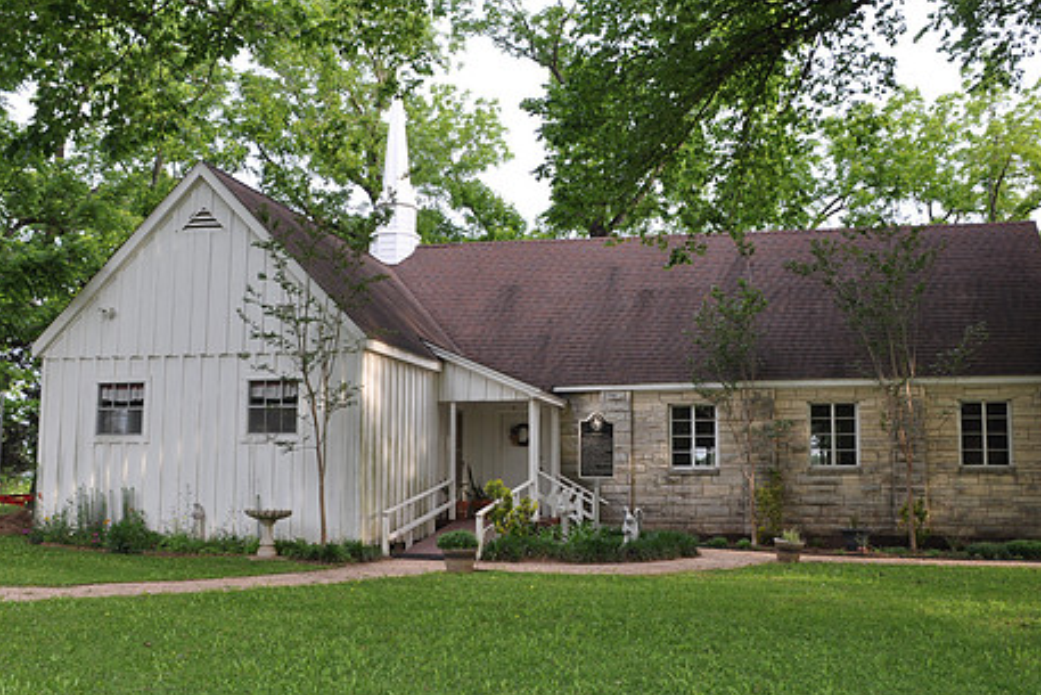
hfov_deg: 50.6
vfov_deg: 35.1
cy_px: 345
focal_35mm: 38
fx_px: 1099
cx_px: 556
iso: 200
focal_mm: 20
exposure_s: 1/60
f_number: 8
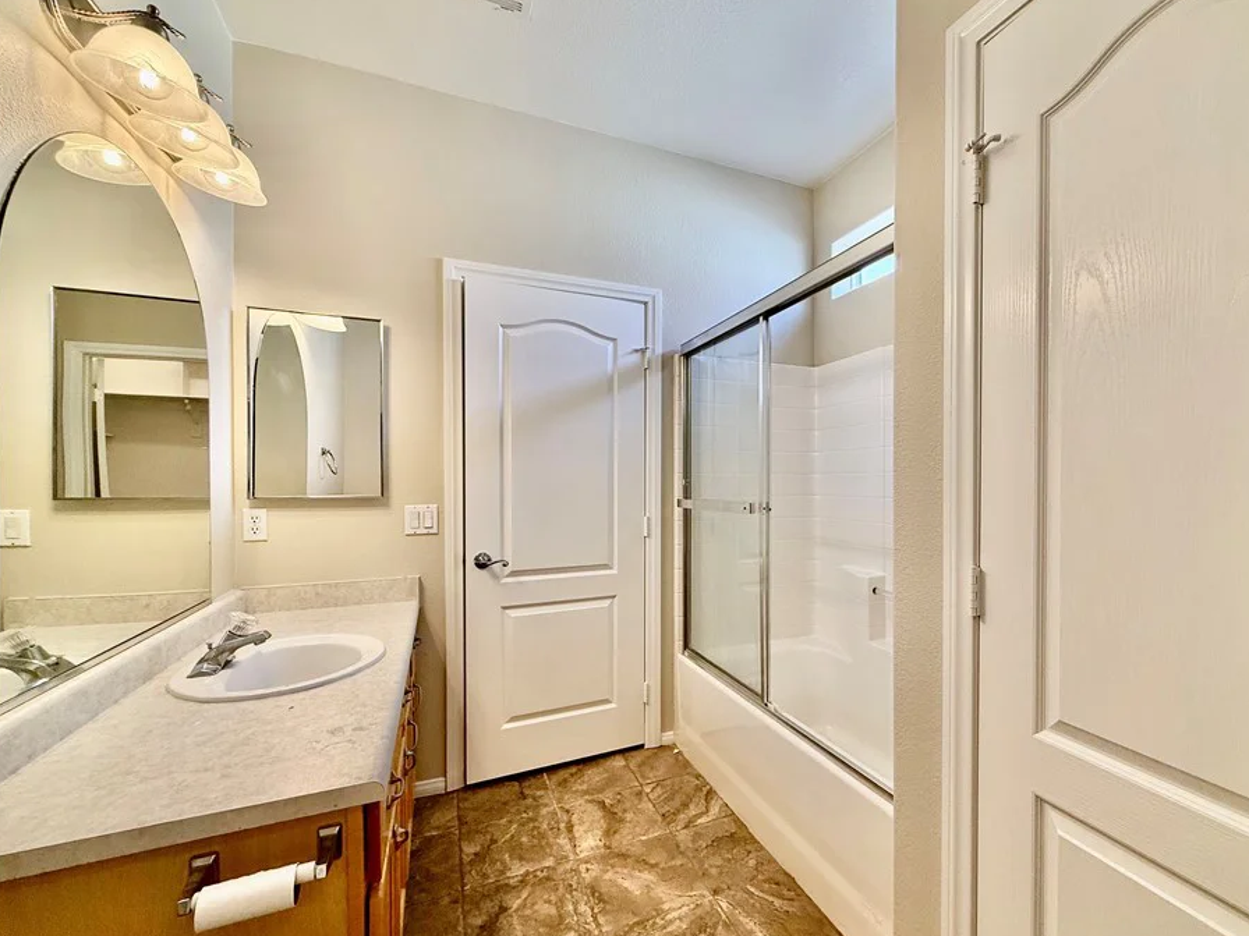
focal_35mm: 16
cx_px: 707
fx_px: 577
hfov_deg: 94.0
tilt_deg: -0.2
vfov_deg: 78.1
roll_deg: +0.1
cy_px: 483
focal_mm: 2.22
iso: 125
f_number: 2.2
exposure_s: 1/120
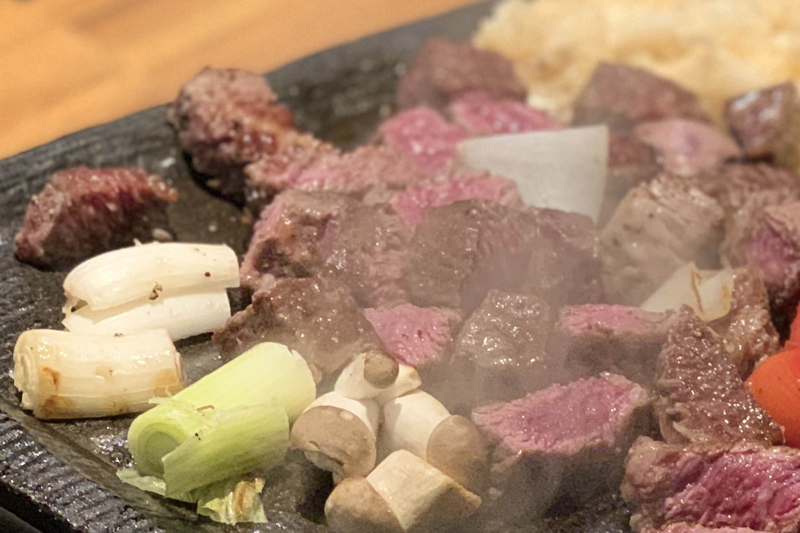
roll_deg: -6.8
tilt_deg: -37.2
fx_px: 3222
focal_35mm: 145
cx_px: 940
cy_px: 288
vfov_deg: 9.5
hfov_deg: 13.8
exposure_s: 1/60
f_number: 2.4
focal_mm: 6
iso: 200
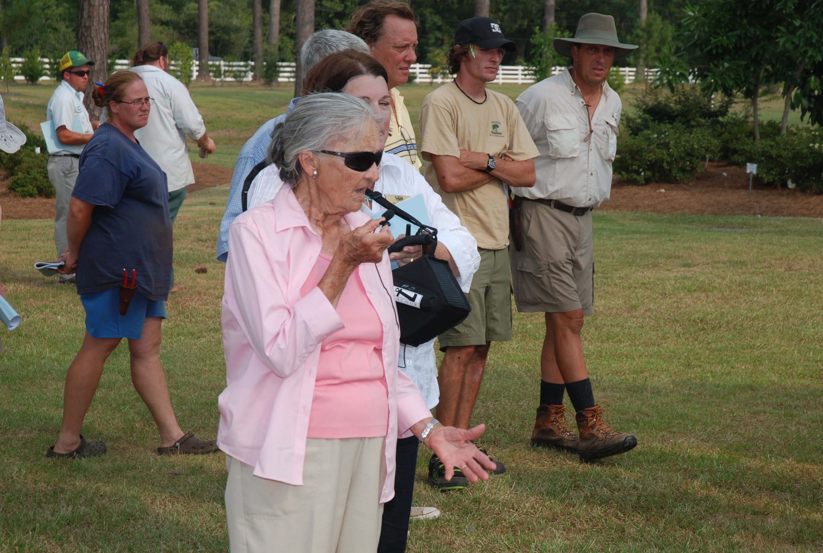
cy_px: 276
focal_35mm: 90
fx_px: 2062
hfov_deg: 22.6
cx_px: 412
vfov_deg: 15.3
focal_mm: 60
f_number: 9
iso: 100
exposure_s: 1/200
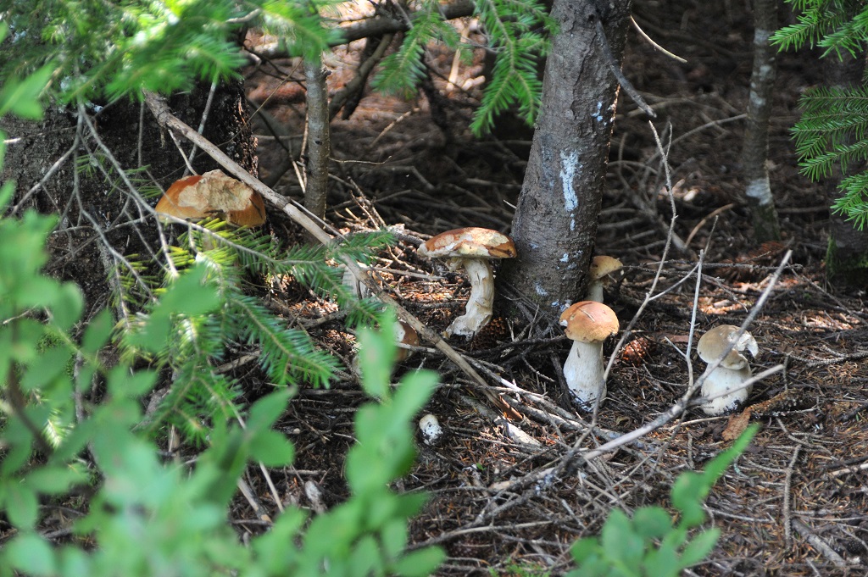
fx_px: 4818
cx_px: 434
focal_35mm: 200
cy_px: 288
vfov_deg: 6.9
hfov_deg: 10.3
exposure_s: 1/160
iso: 1250
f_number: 6.3
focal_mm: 200
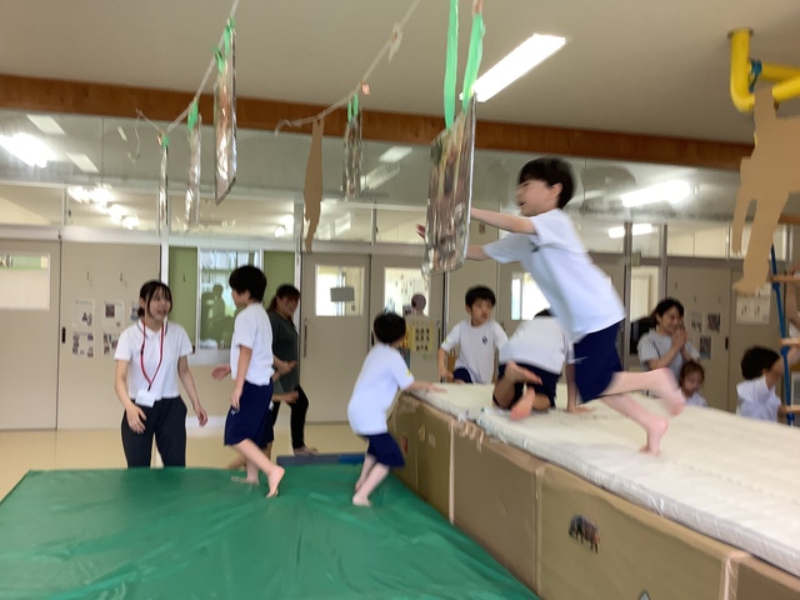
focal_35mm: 31
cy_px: 300
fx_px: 716
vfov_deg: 45.4
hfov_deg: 58.4
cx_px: 400
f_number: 2.4
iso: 80
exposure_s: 1/100
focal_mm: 3.3
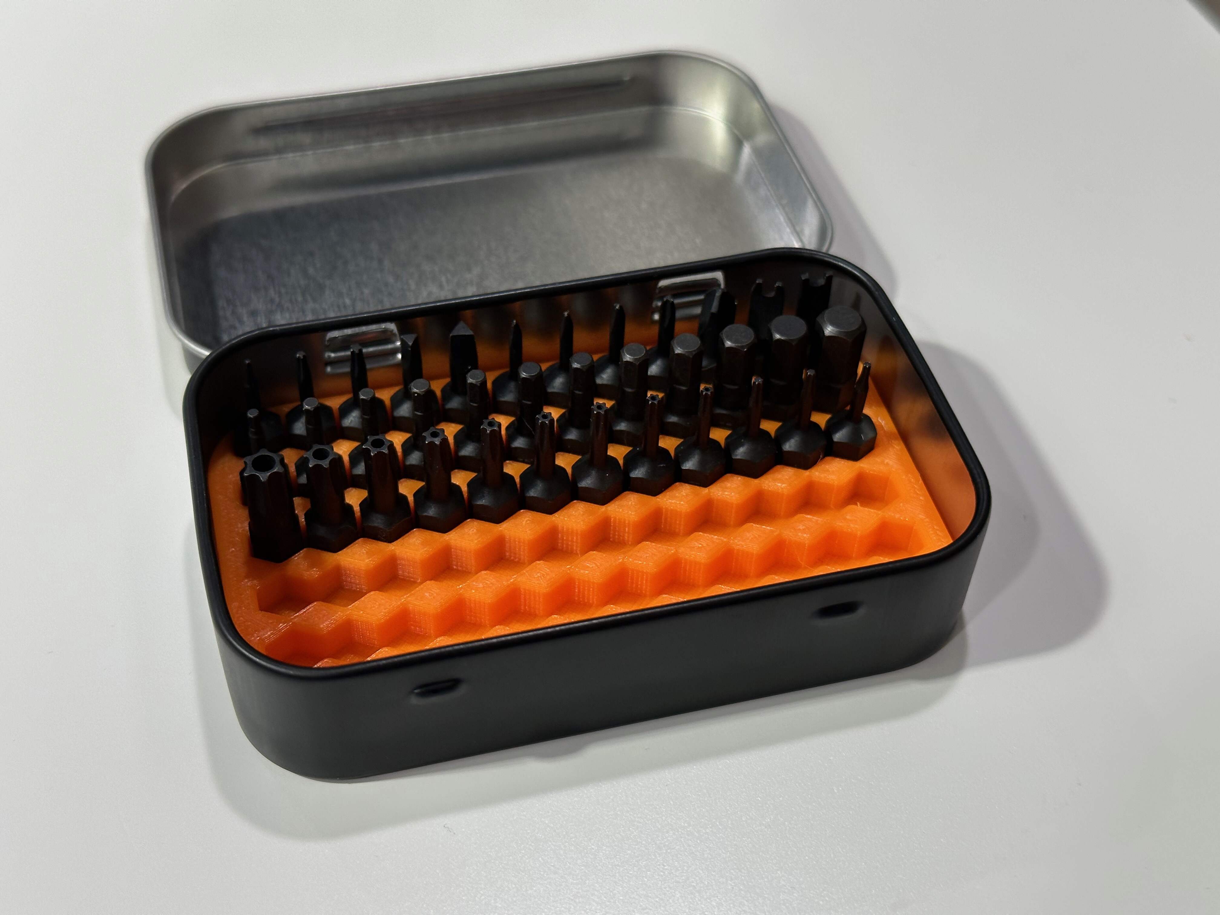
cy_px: 458
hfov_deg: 39.7
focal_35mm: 48
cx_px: 610
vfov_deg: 30.3
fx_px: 1692
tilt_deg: -48.8
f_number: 1.78
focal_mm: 6.86
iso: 125
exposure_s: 1/120
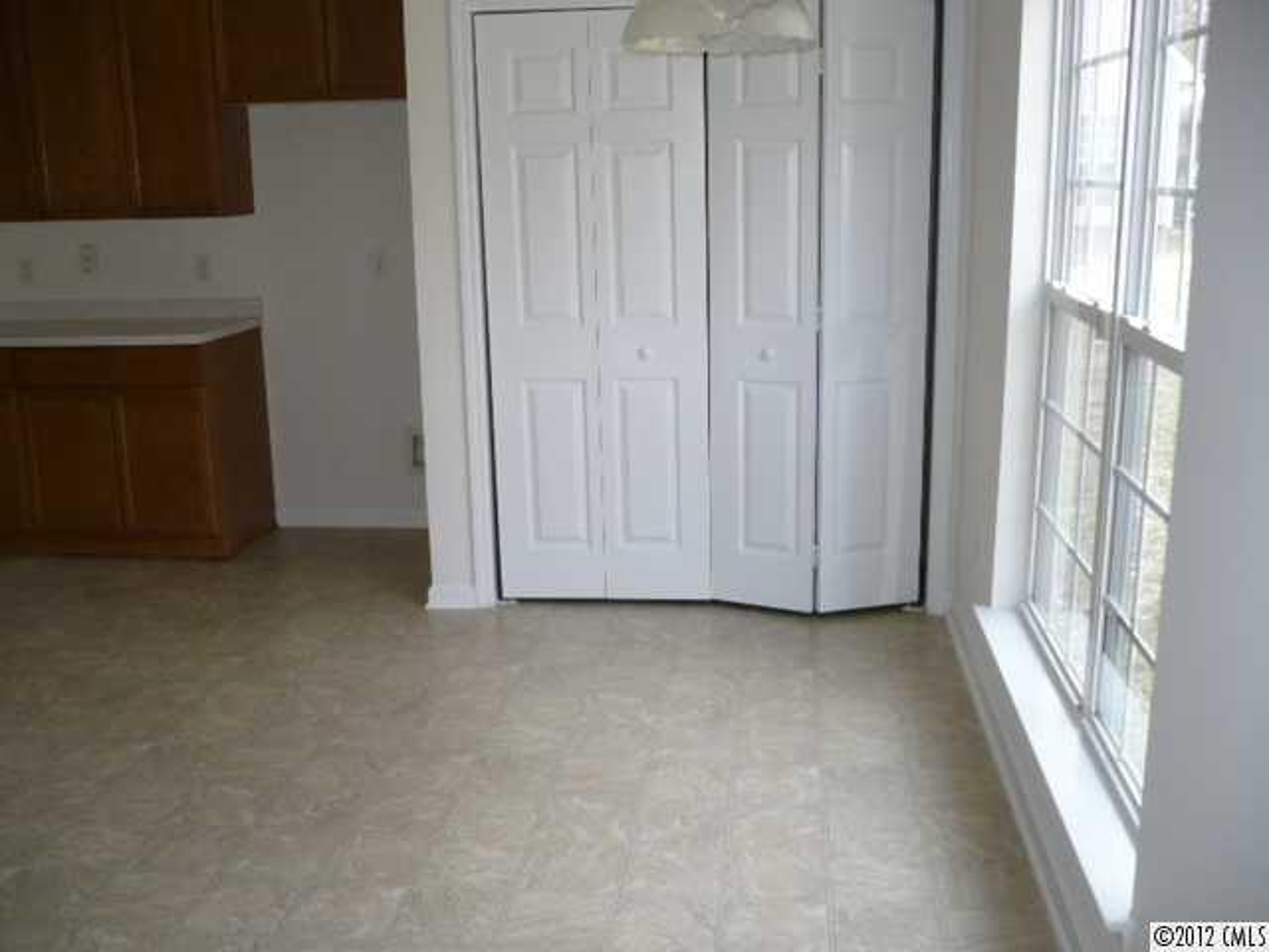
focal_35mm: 35
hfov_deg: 52.6
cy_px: 476
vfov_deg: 40.7
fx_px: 1283
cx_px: 634
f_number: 2.8
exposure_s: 1/80
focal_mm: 5.8
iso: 100
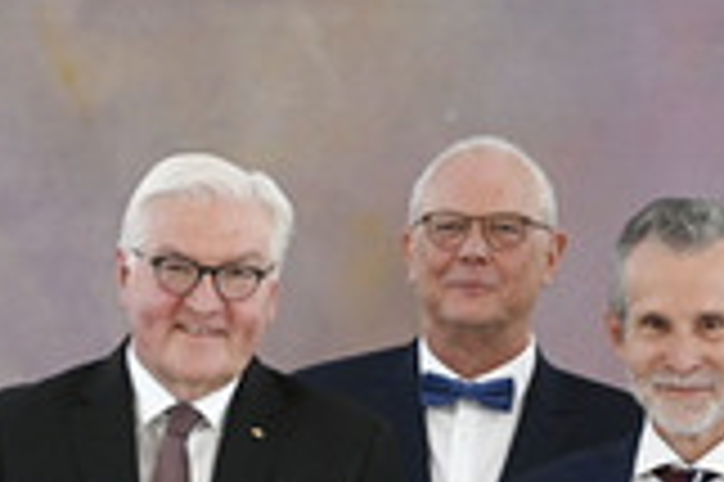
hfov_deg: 4.1
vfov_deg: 2.7
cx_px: 16
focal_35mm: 503
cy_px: 577
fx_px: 10105
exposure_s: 1/400
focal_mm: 180
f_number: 5.6
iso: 6400
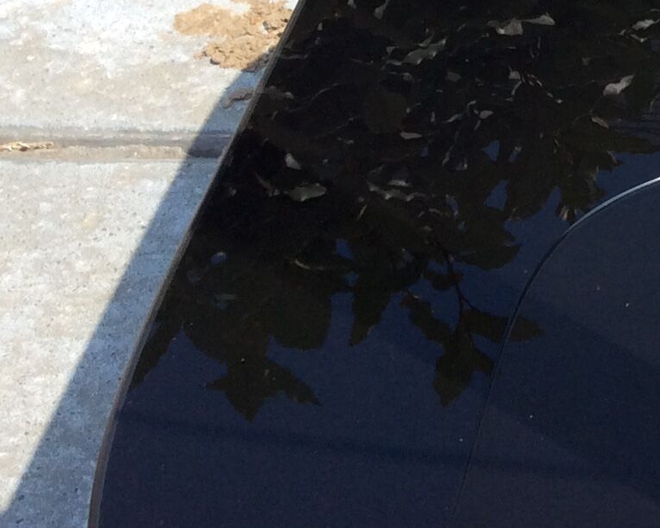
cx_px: 954
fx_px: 2070
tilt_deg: -36.1
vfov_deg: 14.3
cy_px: -9
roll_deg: -1.2
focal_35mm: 106
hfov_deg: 16.7
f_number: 2.4
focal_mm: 3.3
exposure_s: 1/1003
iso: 32
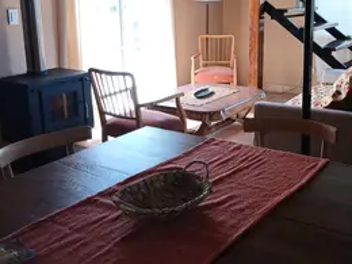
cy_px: 93
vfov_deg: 32.7
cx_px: 217
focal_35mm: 44
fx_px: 447
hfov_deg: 42.7
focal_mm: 3.98
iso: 80
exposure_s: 1/50
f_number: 1.8
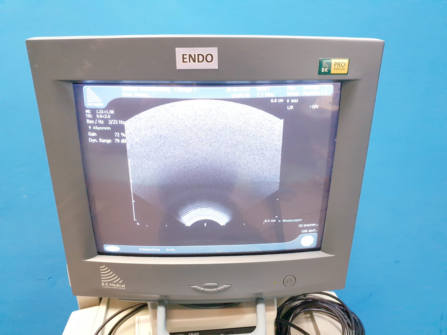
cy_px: 168
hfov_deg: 67.3
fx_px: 336
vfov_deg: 53.1
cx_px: 224
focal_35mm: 26
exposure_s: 1/50
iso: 500
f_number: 2.4
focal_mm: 4.3
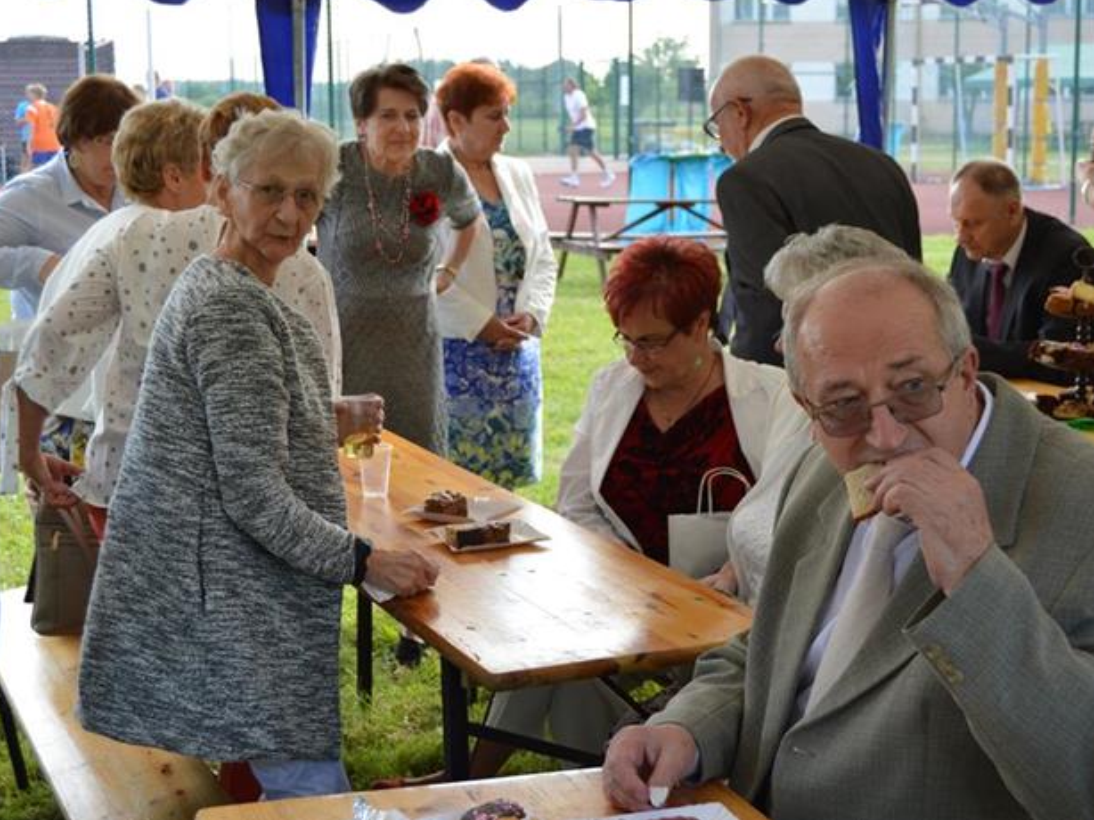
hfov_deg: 33.5
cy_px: 406
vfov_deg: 25.4
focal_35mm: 58
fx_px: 1818
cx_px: 520
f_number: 5.6
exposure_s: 1/125
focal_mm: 35
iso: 250
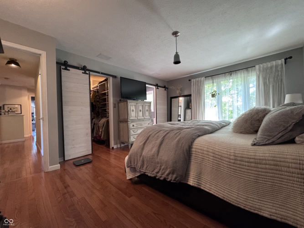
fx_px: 123
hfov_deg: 102.1
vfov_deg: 85.7
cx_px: 152
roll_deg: +1.9
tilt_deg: -0.7
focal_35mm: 14
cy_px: 114
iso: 800
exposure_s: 1/60
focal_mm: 2.22
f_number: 2.2
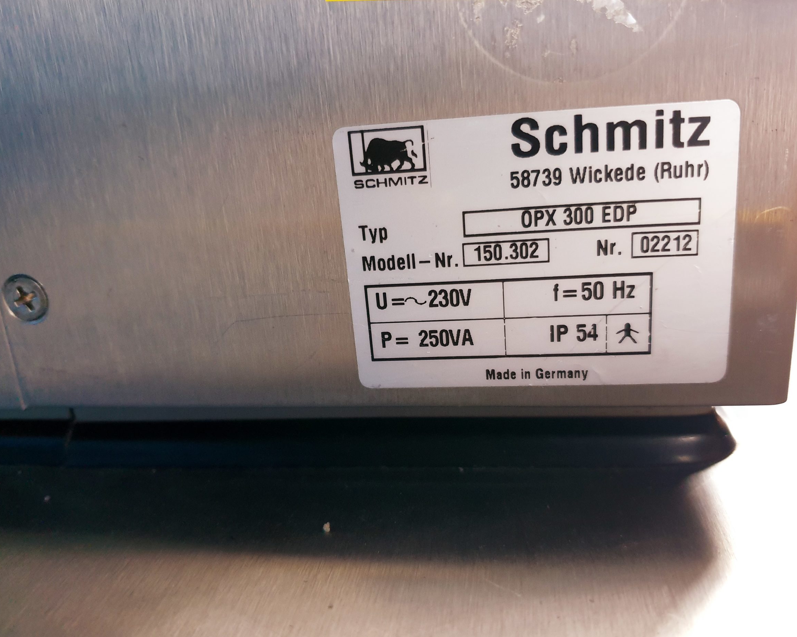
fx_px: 660
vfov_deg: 51.5
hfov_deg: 62.2
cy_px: 323
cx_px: 414
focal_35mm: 28
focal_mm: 4.3
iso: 250
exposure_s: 1/50
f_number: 1.5
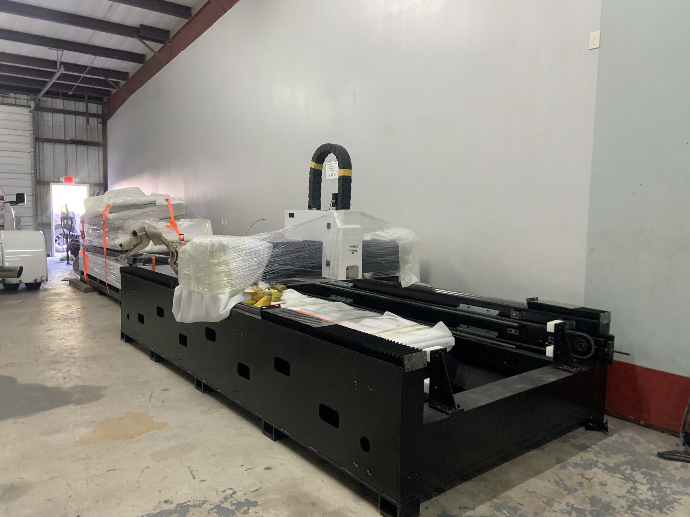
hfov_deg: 67.3
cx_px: 345
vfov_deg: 53.1
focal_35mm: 26
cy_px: 258
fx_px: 518
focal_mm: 4.25
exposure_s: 1/60
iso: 250
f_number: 1.8
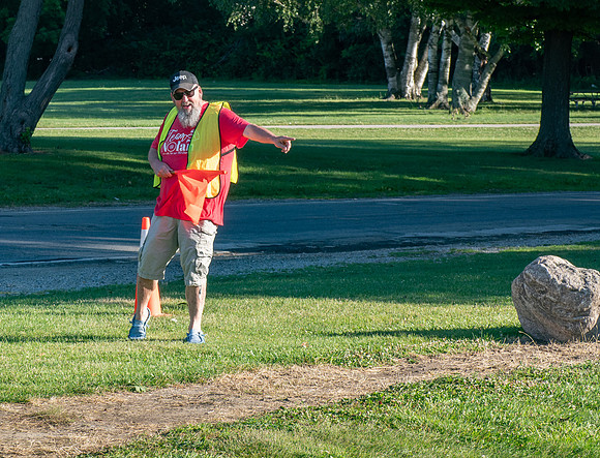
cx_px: 182
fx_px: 2831
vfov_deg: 9.2
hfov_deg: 12.1
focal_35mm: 162
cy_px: 145
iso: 200
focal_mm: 58
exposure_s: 1/160
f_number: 7.1
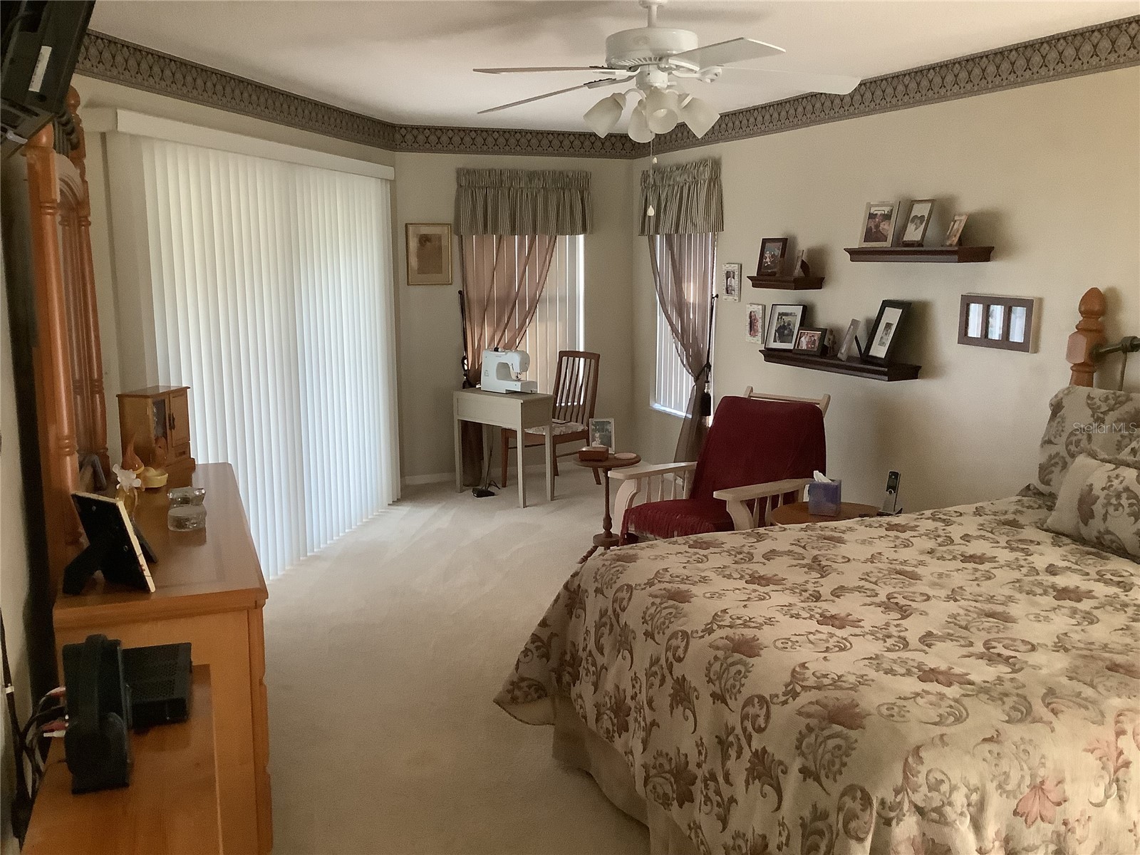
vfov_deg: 45.4
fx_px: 1021
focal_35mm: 31
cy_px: 428
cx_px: 570
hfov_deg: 58.4
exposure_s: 1/40
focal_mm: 3.3
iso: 320
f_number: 2.4
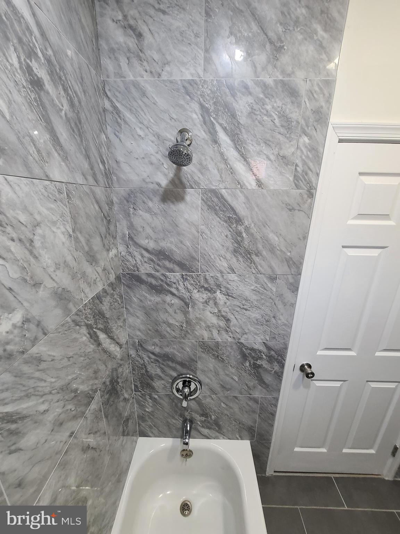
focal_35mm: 13
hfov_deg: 89.9
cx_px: 200
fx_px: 200
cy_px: 267
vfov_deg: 106.2
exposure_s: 1/60
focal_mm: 2.2
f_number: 2.2
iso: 250
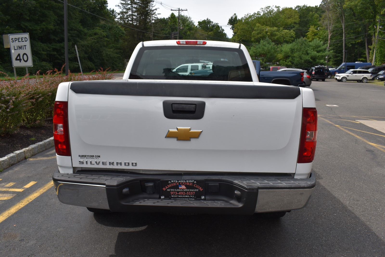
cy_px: 128
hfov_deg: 61.9
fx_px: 321
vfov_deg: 43.6
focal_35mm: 30
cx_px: 192
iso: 125
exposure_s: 1/250
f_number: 8
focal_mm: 20
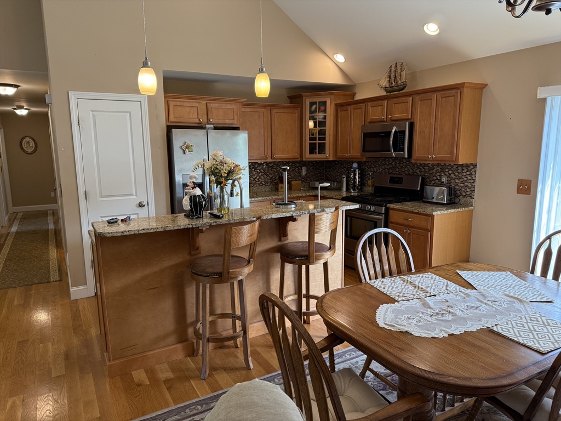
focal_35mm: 24
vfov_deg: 56.8
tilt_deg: -9.5
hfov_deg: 71.6
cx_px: 280
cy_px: 210
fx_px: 389
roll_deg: +1.0
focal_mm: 6.76
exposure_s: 1/120
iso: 160
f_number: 1.78
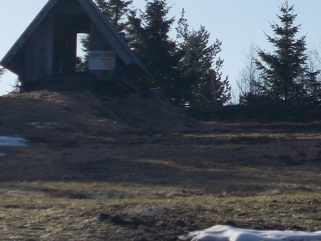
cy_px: 45
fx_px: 1456
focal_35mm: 157
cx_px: 346
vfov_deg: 9.4
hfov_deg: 12.4
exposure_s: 1/125
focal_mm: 9
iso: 80
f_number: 11.3
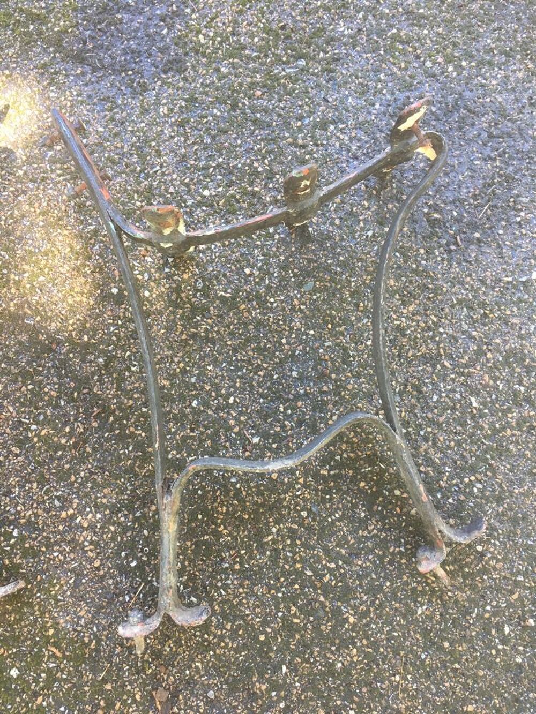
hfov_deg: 48.2
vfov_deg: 61.7
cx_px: 268
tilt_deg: -77.4
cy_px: 357
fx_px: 599
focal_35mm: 29
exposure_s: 1/33
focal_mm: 4.15
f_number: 2.2
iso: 80
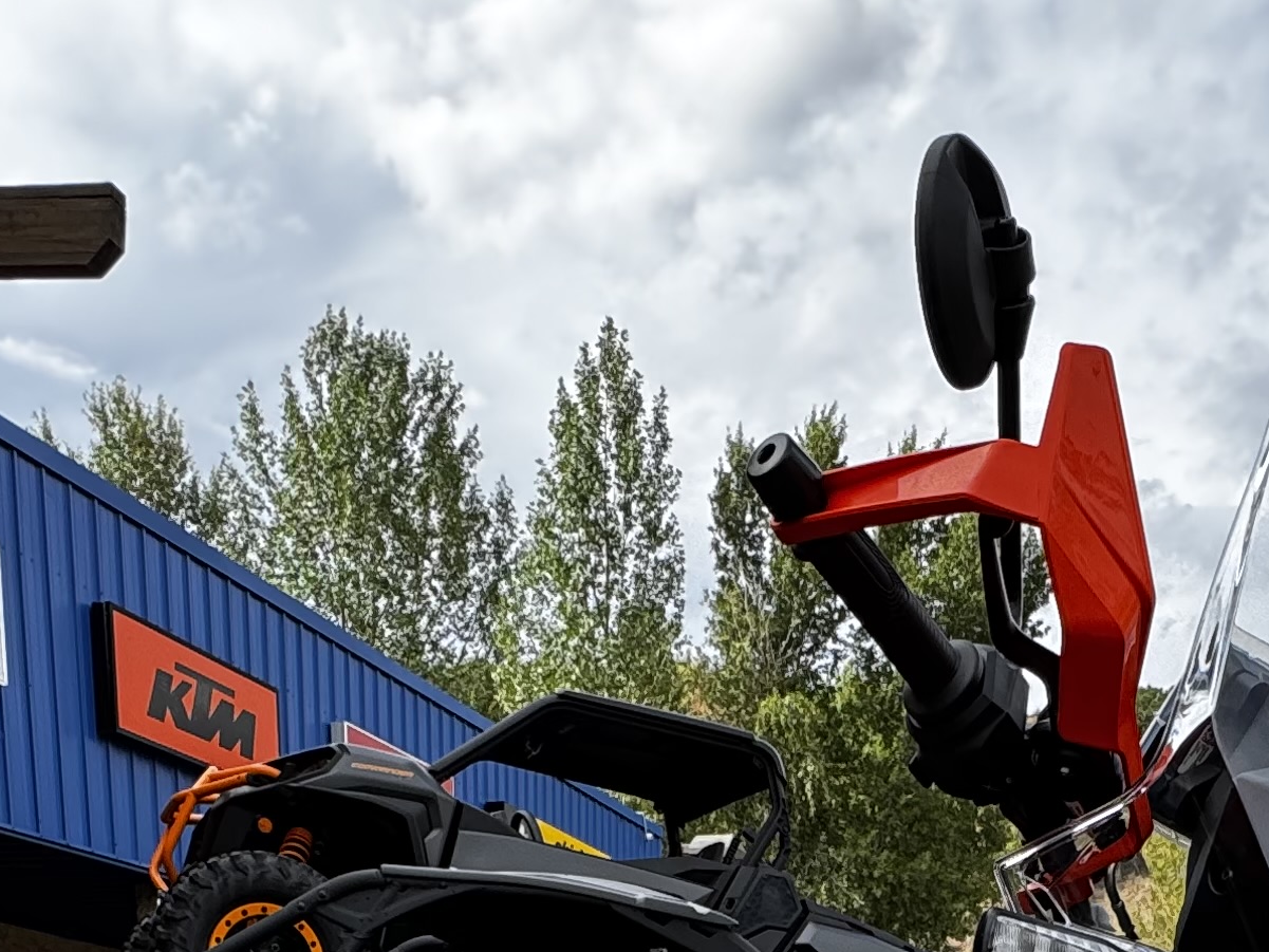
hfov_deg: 40.1
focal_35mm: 47
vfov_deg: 23.5
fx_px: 1723
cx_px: 803
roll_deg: -1.1
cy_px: 1495
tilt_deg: -11.6
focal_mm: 2.22
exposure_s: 1/288
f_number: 2.2
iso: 40
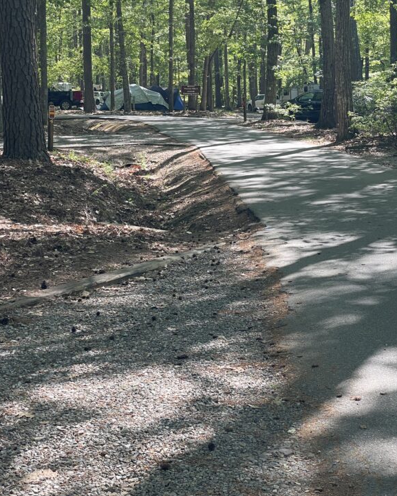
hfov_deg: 21.2
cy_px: 176
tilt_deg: -3.0
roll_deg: +1.1
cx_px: 251
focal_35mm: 72
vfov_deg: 26.3
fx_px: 1058
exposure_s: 1/189
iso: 25
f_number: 2
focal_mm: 6
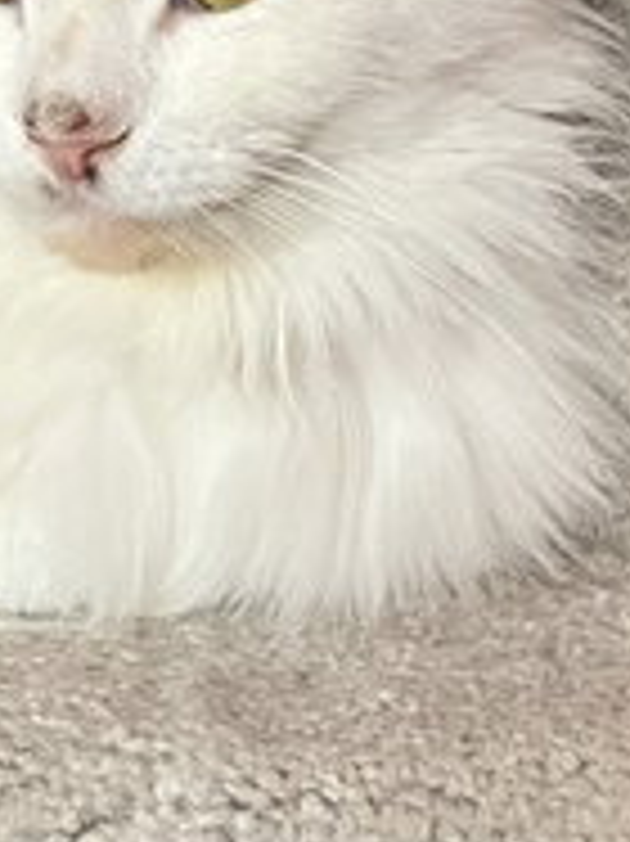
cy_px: 317
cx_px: 58
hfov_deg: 14.6
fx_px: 2429
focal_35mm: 100
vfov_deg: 19.6
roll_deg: -1.7
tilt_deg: -9.4
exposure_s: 1/52
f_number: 1.8
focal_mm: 3.99
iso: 320
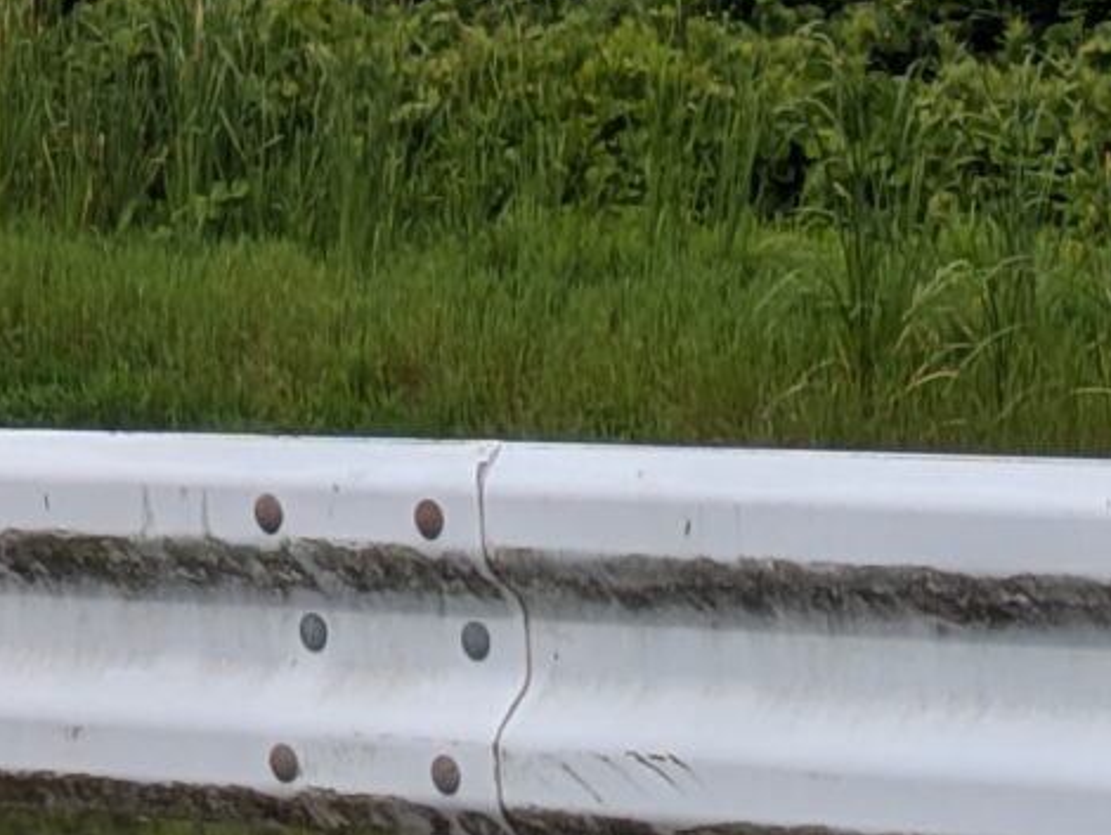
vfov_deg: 5.3
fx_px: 8927
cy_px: -31
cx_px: -704
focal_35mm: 278
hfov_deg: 7.0
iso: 43
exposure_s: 1/1499
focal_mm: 5.43
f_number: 1.89
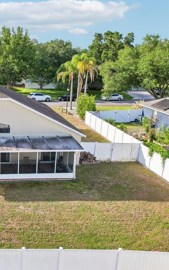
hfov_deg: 32.2
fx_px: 265
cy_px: 141
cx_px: -5
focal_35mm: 36
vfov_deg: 54.0
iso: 110
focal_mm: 8.4
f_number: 2.8
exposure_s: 1/1500
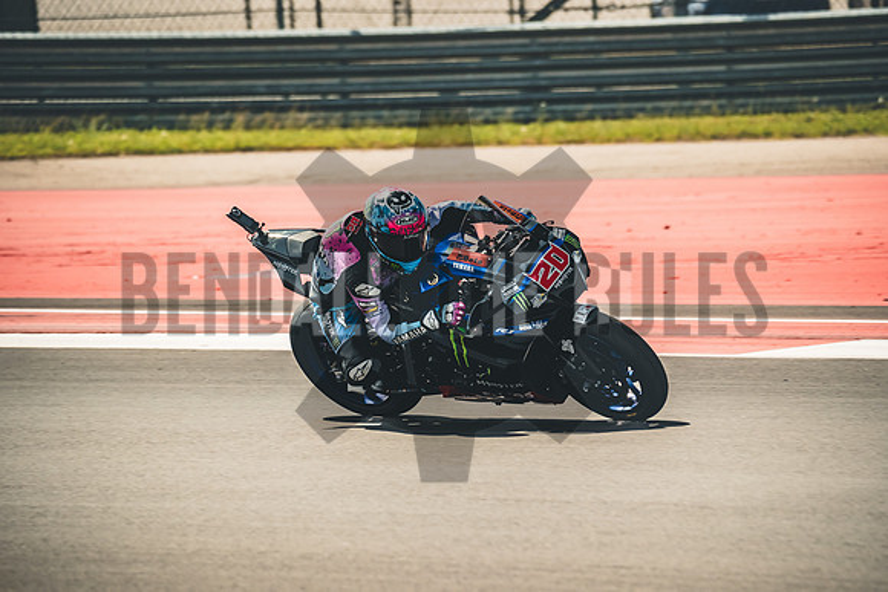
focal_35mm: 340
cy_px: 296
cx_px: 444
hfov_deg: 6.1
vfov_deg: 4.0
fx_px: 8388
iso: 640
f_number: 5
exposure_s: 1/1600
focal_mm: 226.6
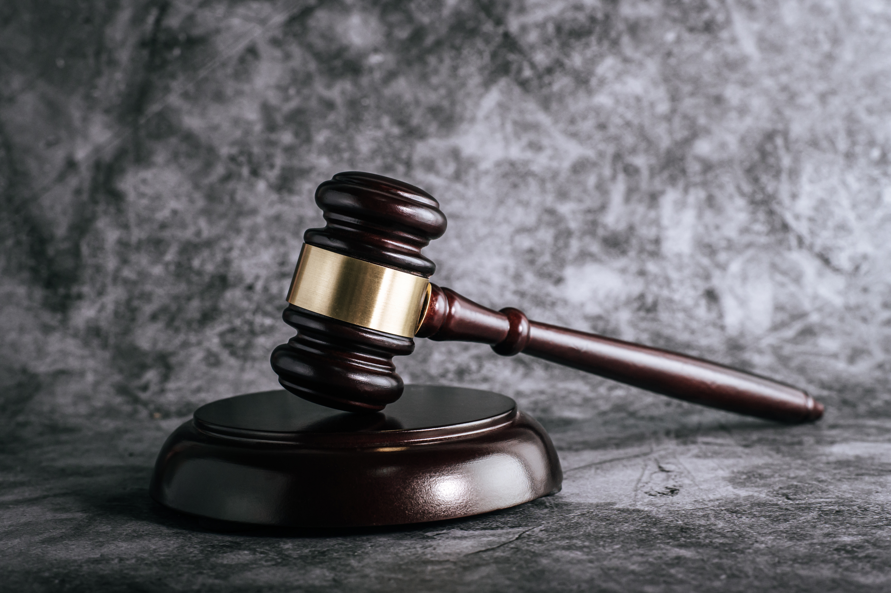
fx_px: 1237
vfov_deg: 27.0
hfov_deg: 39.6
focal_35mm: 50
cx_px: 446
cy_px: 296
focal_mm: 50
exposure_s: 1/160
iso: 800
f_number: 7.1
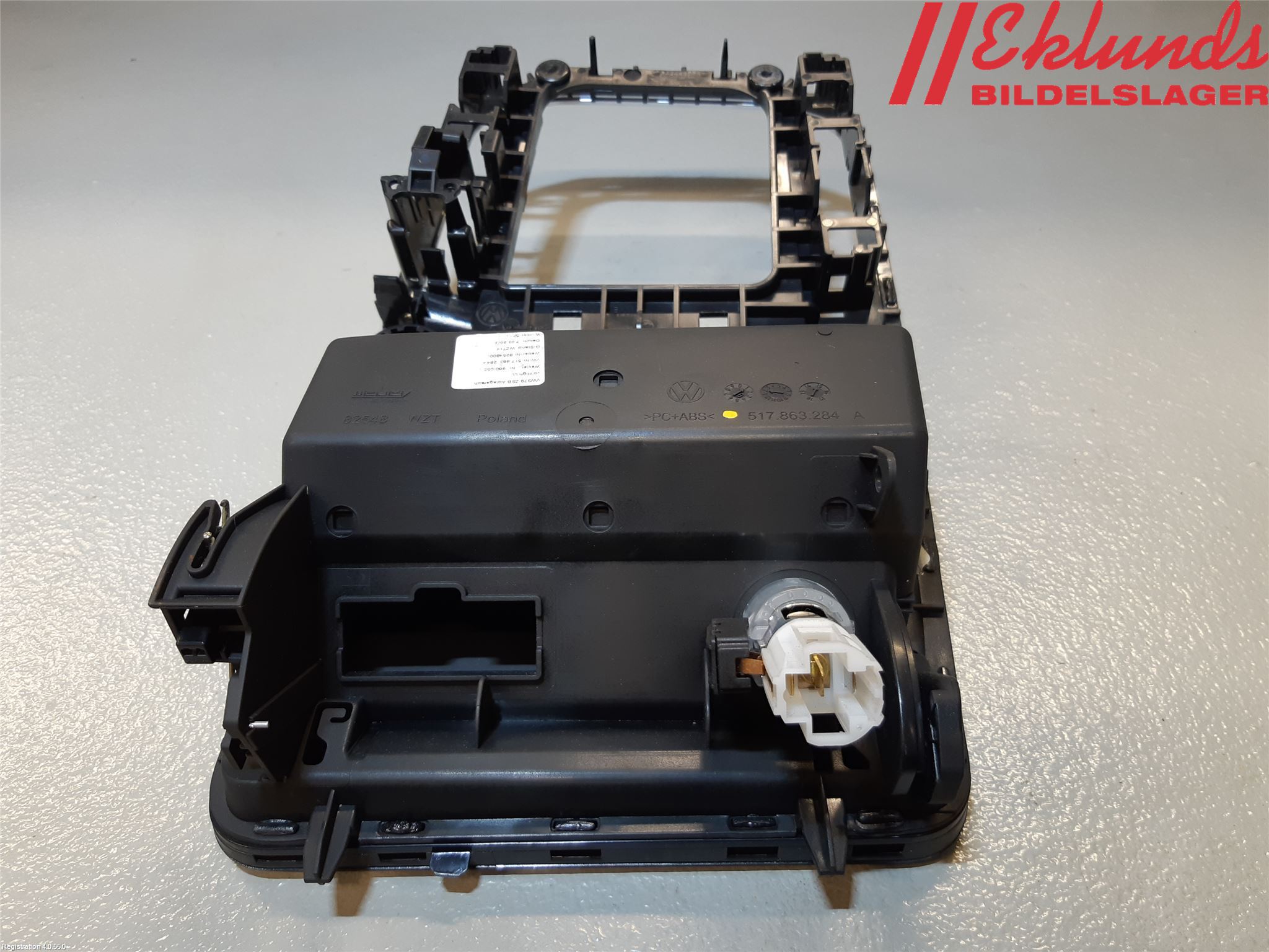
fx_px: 953
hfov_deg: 67.3
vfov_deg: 53.1
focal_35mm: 26
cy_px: 476
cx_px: 634
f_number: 1.7
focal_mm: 3.93
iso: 64
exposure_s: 1/50
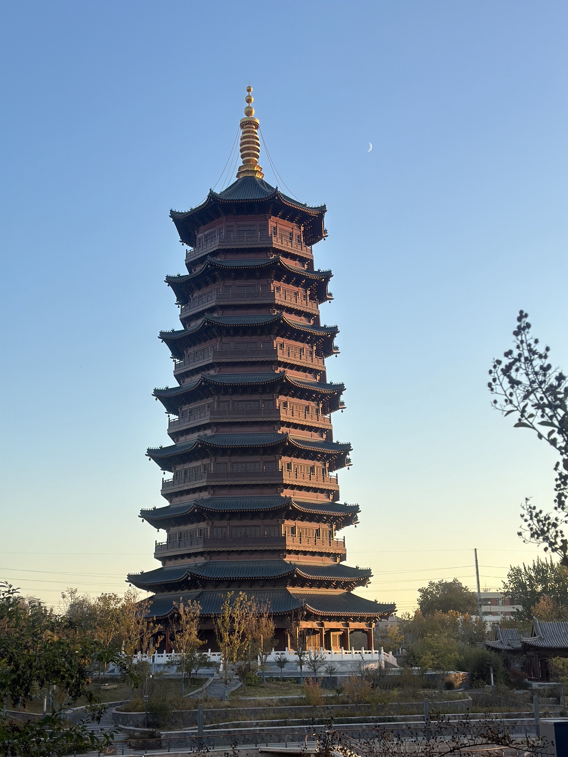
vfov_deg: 39.7
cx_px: 284
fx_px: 1050
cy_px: 378
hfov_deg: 30.3
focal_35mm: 48
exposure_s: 1/1212
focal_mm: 6.86
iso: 80
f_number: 1.78
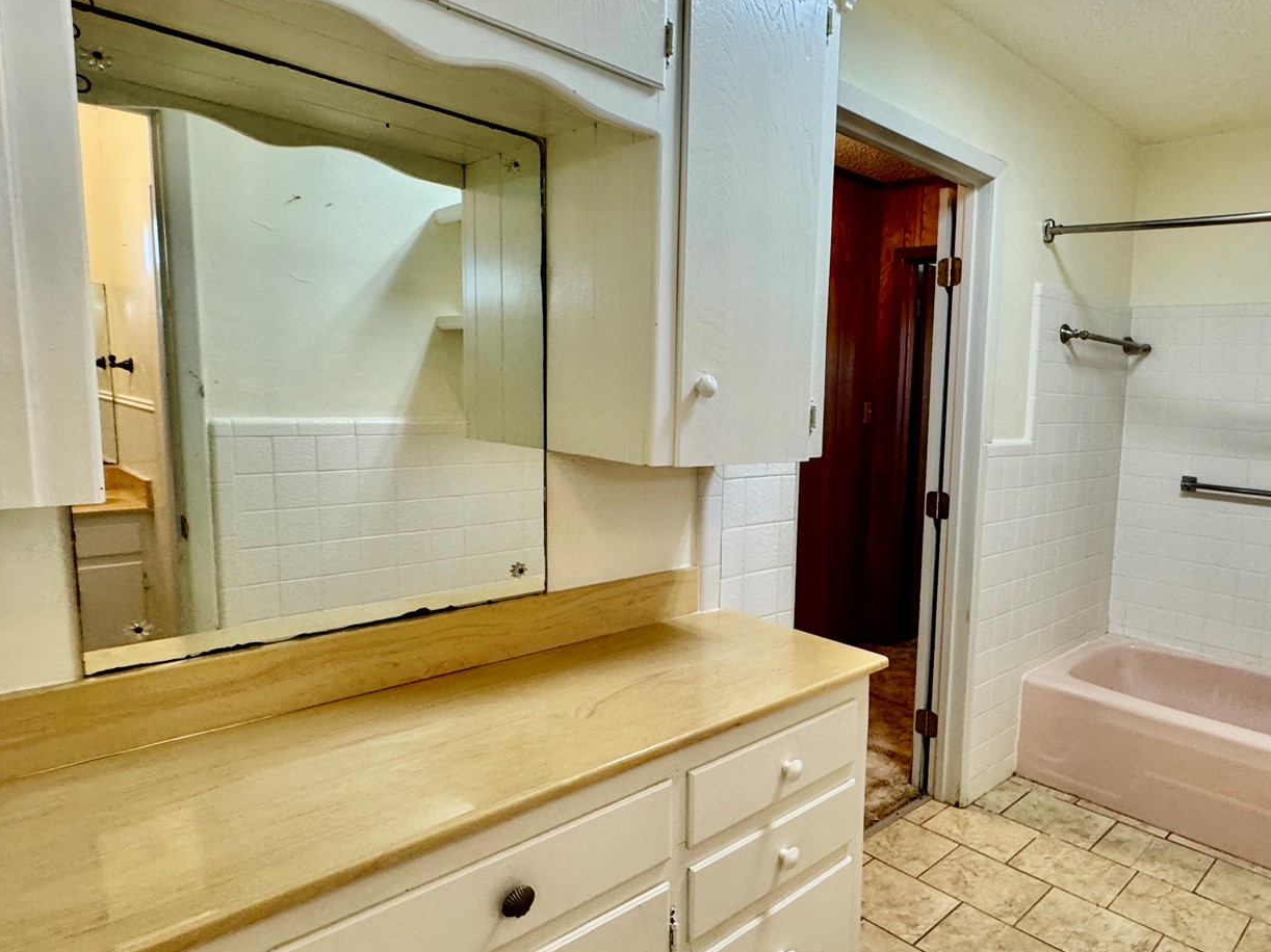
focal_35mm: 22
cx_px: 872
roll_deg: -3.3
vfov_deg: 61.1
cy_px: 485
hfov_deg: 73.5
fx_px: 808
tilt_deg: -7.2
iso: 250
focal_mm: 2.22
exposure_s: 1/60
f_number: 2.2
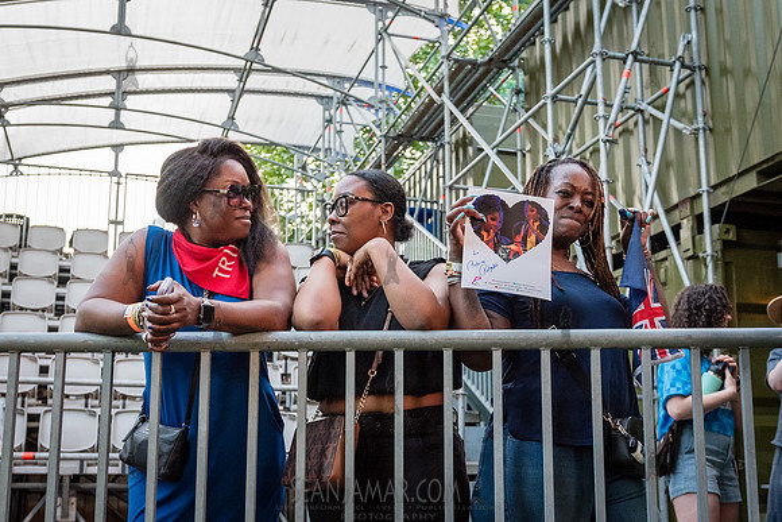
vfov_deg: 29.5
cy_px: 308
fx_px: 990
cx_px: 406
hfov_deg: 43.1
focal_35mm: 46
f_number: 4
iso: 4000
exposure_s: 1/250
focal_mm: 34
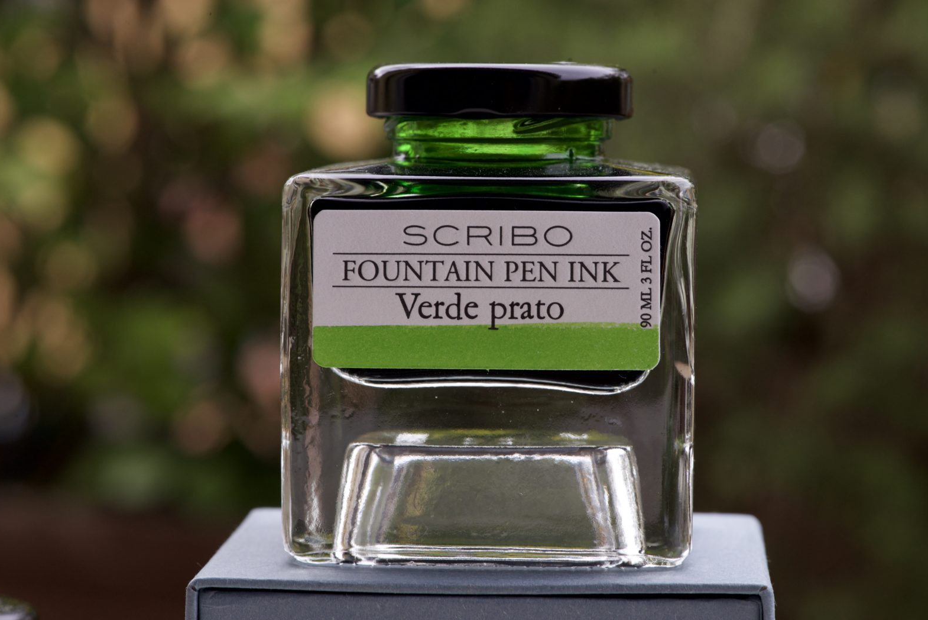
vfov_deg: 12.8
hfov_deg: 19.1
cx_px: 467
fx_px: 2759
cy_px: 306
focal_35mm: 107
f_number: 16
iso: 800
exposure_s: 1/160
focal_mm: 105
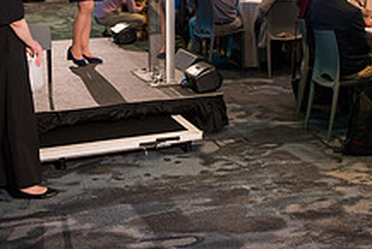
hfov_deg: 24.8
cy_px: -15
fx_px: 786
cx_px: 407
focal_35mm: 76
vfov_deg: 17.4
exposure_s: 1/200
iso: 1600
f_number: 3.2
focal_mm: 27
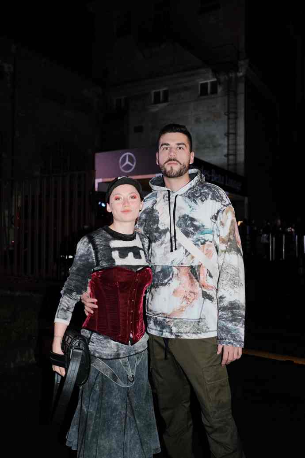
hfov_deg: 37.9
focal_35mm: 35
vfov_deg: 54.4
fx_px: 445
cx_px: 152
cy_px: 229
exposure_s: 1/100
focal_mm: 23
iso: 640
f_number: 2
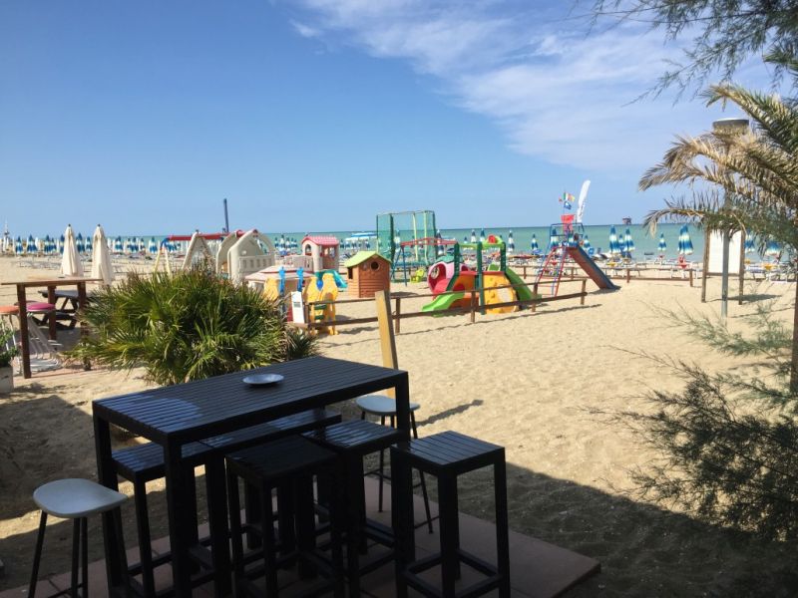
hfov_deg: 61.7
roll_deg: +0.8
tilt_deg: -7.1
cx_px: 399
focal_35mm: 29
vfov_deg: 48.2
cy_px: 299
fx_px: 669
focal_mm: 4.15
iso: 32
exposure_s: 1/2083
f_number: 2.2
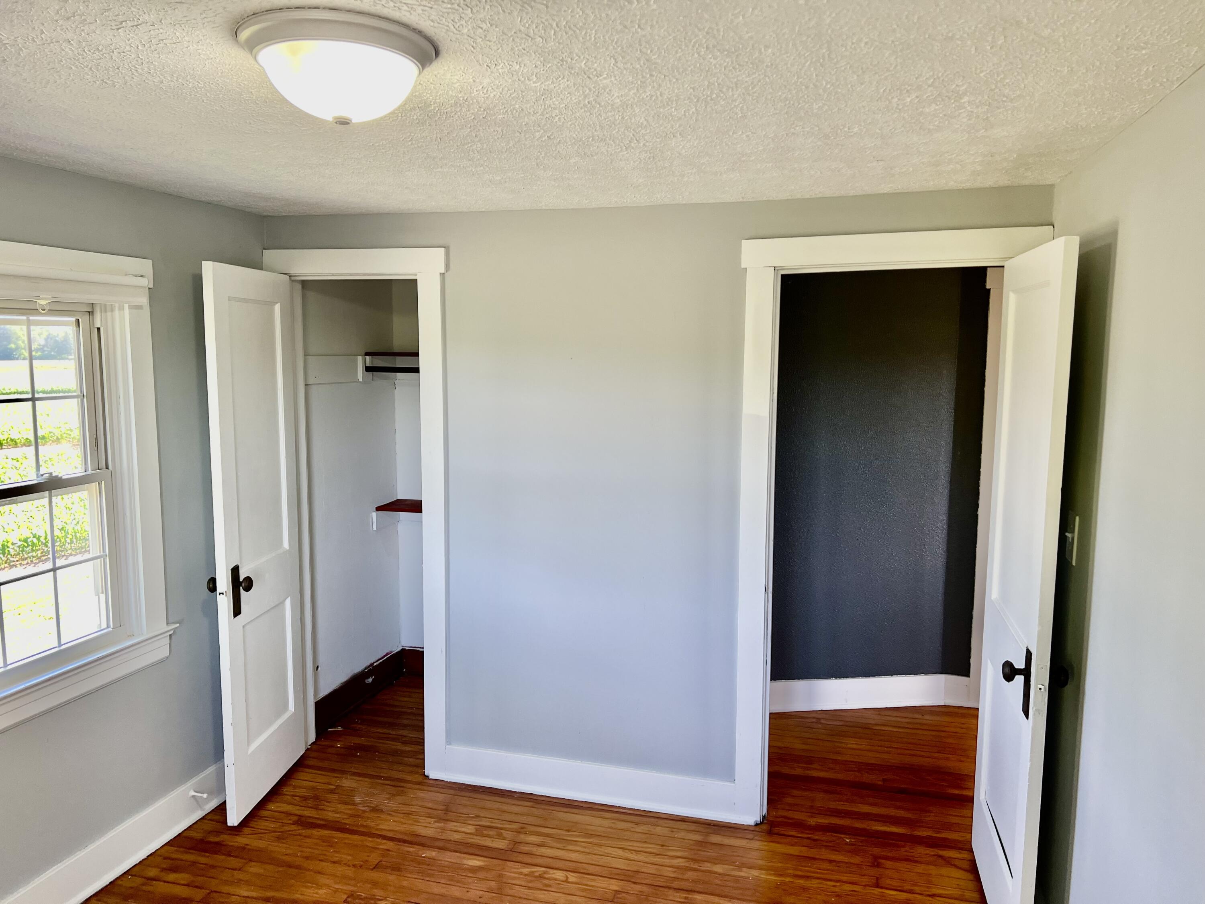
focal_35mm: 26
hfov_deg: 67.3
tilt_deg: -7.0
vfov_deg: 53.1
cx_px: 602
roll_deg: +0.2
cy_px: 452
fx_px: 905
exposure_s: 1/120
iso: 125
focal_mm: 5.7
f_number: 1.5
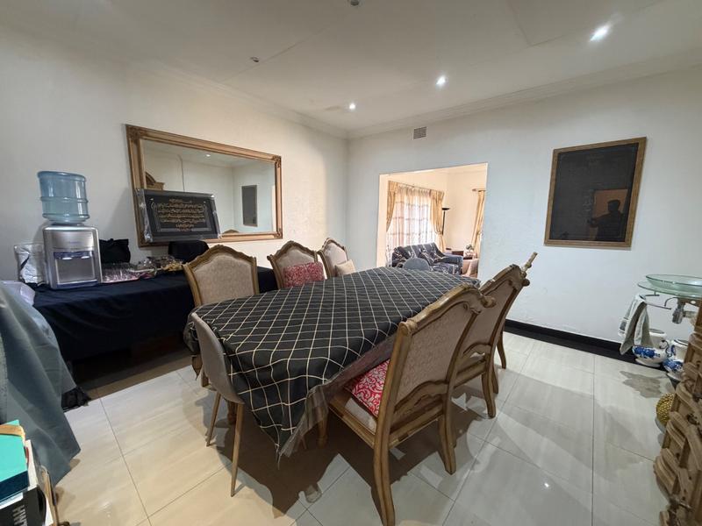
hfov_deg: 102.1
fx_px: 284
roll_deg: -0.1
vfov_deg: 85.7
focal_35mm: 14
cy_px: 263
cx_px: 351
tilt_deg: -8.7
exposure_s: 1/50
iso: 400
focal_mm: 2.22
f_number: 2.2
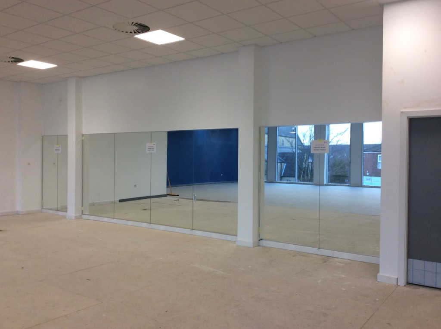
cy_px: 164
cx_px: 220
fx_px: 407
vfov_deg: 44.1
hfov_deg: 56.9
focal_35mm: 32
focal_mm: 3.3
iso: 32
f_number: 2.4
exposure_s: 1/50
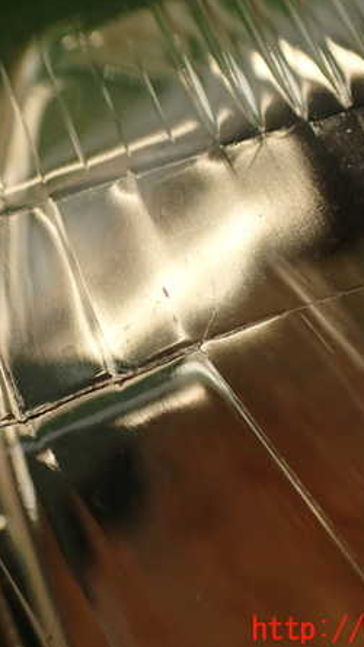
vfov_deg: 43.7
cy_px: 321
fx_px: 807
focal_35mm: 47
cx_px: 144
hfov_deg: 25.4
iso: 100
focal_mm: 5.79
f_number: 2.4
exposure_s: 1/60
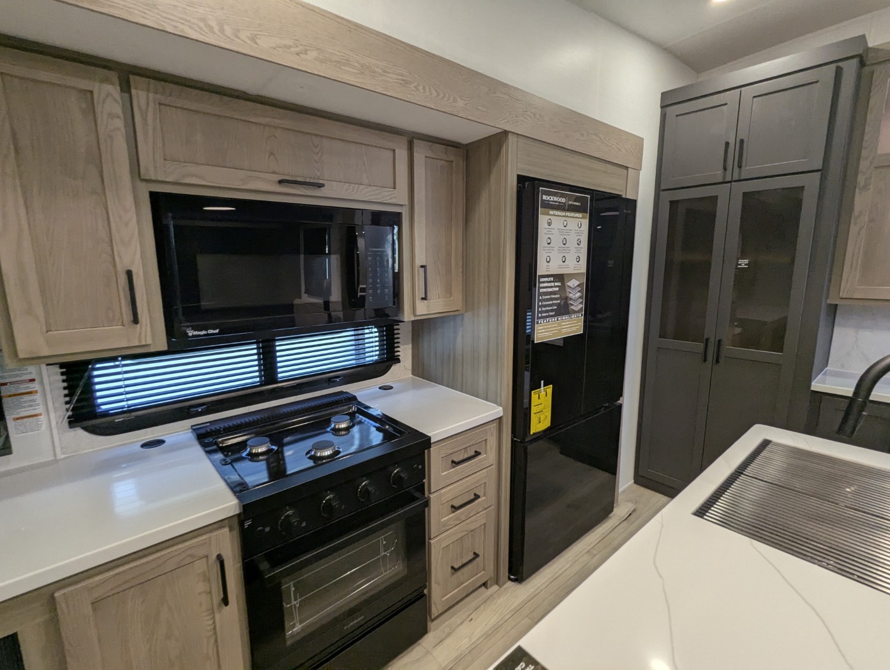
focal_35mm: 16
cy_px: 335
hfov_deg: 94.4
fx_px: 412
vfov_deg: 78.2
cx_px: 445
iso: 138
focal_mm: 2.35
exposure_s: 1/56.1
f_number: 2.2
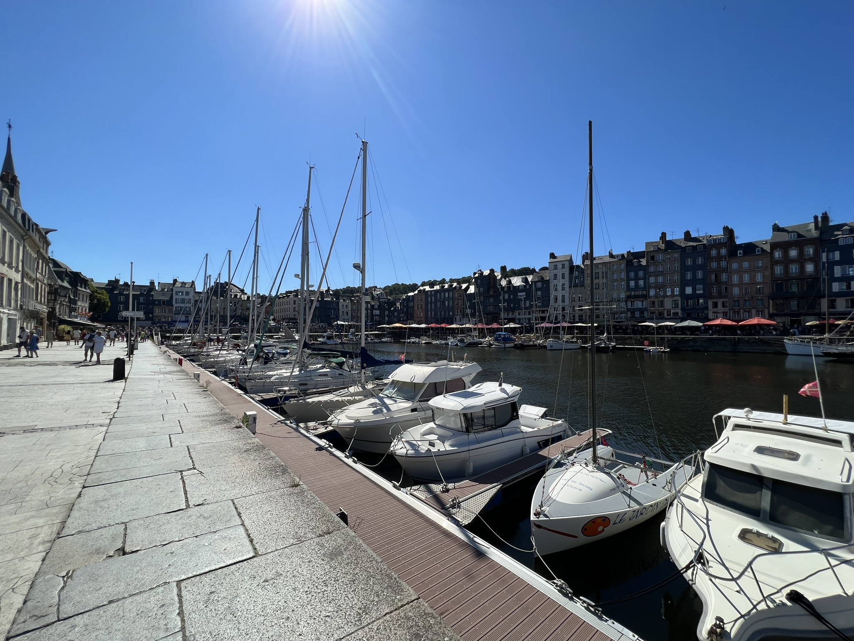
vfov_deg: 89.9
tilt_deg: +1.1
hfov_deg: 106.2
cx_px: 427
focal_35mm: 13
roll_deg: +1.1
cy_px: 320
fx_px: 321
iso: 32
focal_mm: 1.57
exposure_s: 1/2481
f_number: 1.8
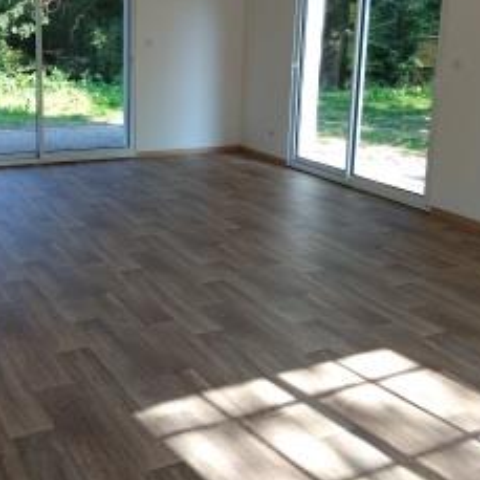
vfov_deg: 37.2
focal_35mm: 45
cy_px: 166
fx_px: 706
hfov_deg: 37.5
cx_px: 224
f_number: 1.8
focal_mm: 3.6
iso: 100
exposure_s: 1/133
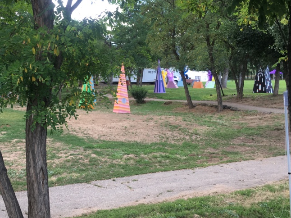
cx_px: 87
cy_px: 78
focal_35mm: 46
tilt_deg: +0.0
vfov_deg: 31.3
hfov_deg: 40.5
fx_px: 387
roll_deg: +2.8
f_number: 2.2
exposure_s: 1/120
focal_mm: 4.15
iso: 32
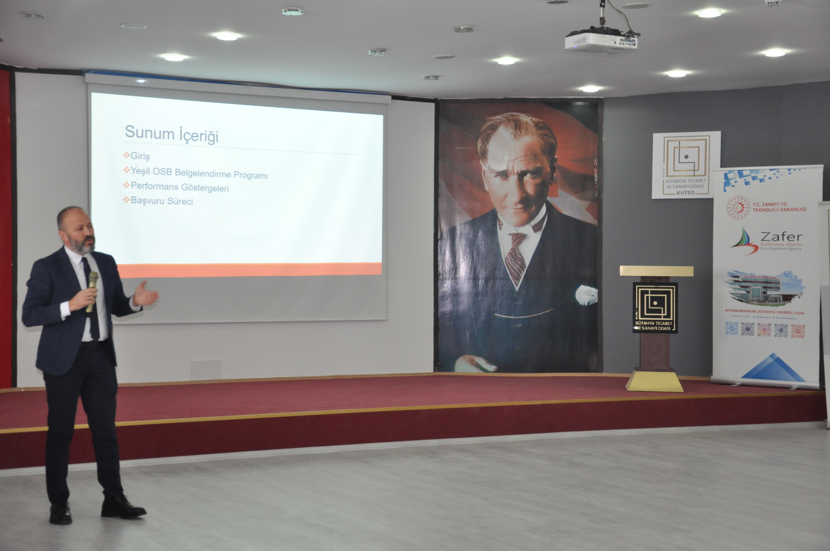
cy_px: 276
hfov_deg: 31.9
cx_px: 415
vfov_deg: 21.5
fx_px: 1451
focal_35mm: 63
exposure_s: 1/60
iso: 800
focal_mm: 42
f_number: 4.8
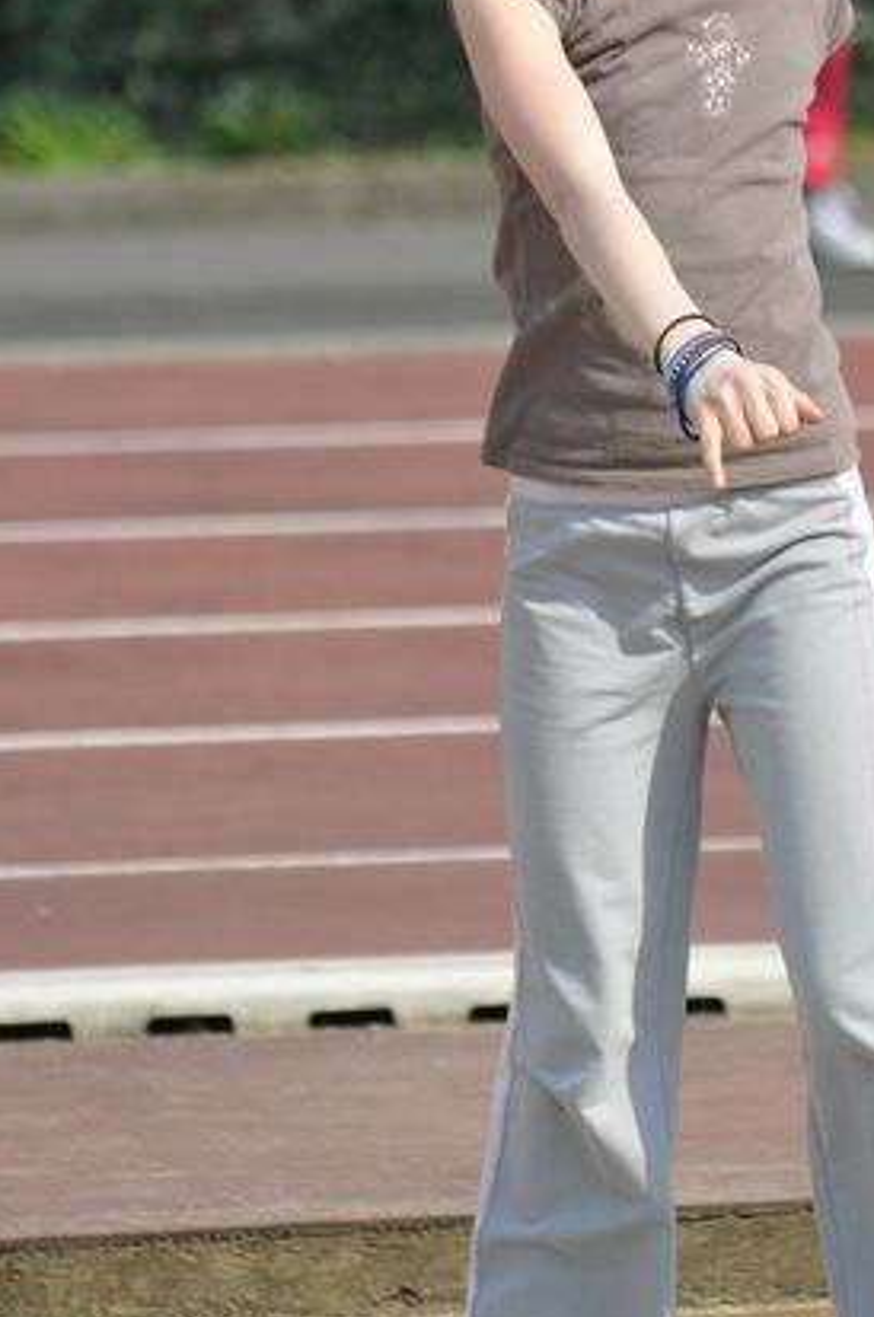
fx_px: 16579
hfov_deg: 3.0
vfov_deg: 4.5
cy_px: 316
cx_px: 544
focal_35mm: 454
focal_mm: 195
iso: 400
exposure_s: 1/2000
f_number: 5.6
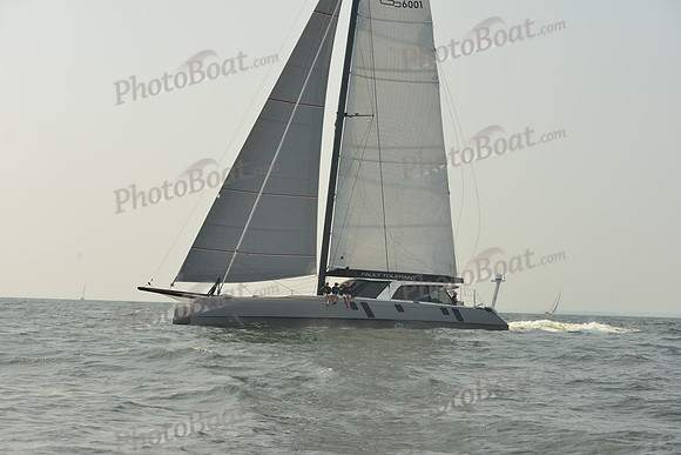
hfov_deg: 28.8
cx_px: 340
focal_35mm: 70
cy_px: 228
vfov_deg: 19.5
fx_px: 1324
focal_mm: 70
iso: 320
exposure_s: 1/1250
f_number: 9
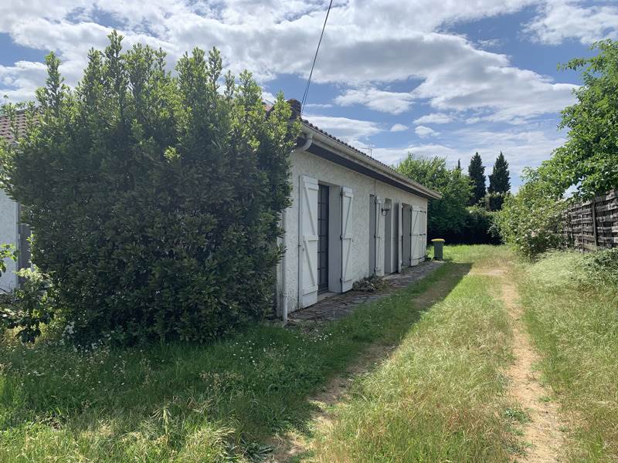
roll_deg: -0.3
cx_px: 309
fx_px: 464
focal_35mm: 26
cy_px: 232
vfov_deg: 53.1
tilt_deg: -0.8
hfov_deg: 67.3
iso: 25
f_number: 1.8
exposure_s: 1/2833
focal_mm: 4.25
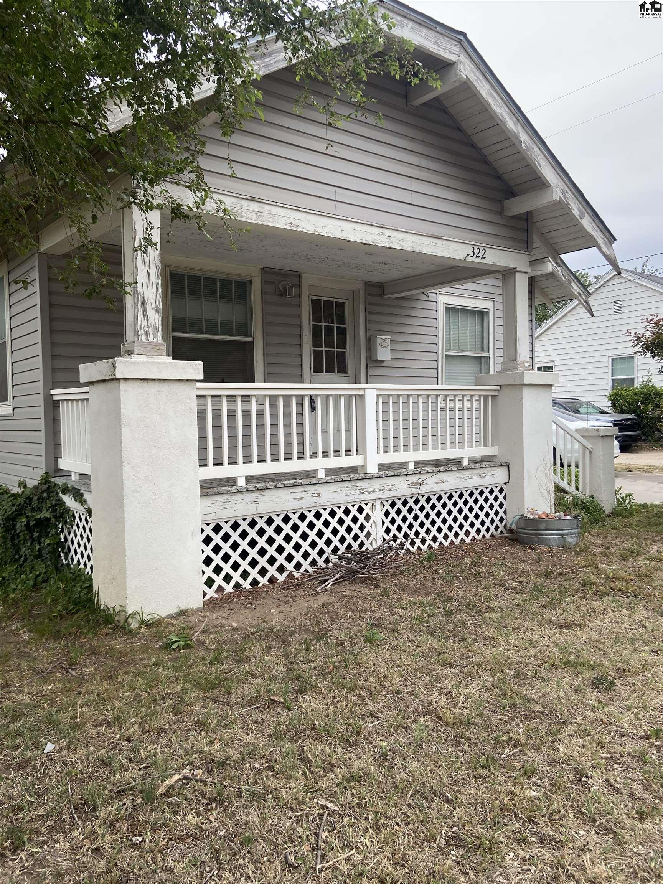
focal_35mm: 26
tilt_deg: -1.9
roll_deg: +1.2
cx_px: 332
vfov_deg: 67.3
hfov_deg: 53.1
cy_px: 442
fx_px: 664
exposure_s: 1/153
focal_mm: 4.25
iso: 32
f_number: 1.8
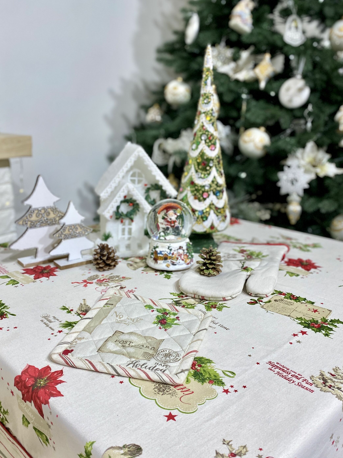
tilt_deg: -18.4
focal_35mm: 30
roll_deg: -1.1
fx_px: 396
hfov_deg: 46.8
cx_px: 169
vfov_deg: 59.9
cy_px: 249
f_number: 1.8
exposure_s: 1/100
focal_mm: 4.25
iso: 100
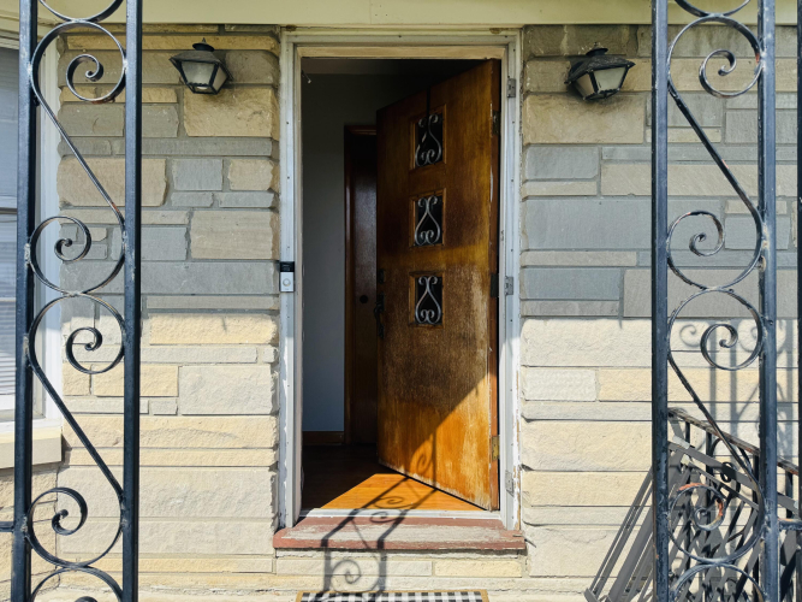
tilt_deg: -0.6
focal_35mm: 24
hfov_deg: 71.6
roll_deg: +0.2
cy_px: 301
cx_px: 401
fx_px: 556
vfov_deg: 56.8
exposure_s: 1/4950
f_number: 1.78
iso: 80
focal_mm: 6.76
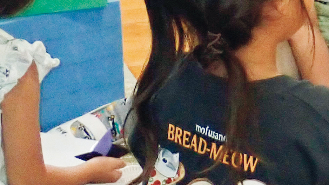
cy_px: -19
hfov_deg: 6.4
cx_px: 616
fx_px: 2878
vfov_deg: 3.7
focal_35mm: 330
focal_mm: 12.73
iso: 400
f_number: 3.9
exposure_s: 1/60
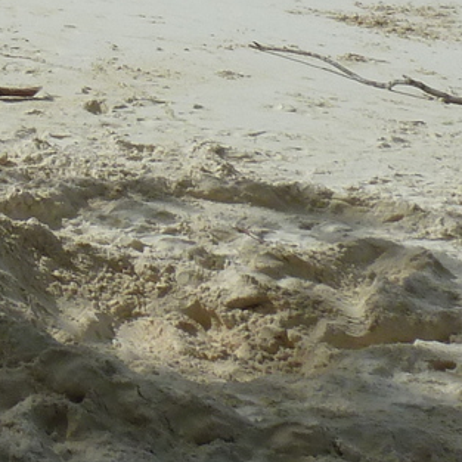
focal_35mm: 113
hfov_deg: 13.7
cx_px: -379
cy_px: -328
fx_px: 1706
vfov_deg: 14.0
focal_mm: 4.1
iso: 80
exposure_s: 1/800
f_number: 5.6
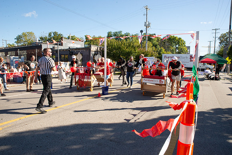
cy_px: 78
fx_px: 155
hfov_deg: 73.7
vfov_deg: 53.2
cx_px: 116
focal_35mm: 24
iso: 800
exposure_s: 1/125
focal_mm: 24
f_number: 18
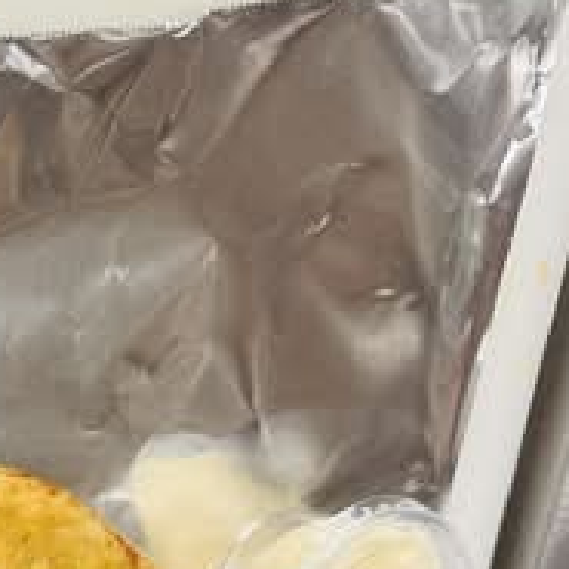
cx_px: -231
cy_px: 1044
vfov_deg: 16.8
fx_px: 1562
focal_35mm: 84
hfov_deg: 18.7
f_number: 1.78
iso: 125
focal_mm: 6.86
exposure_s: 1/60
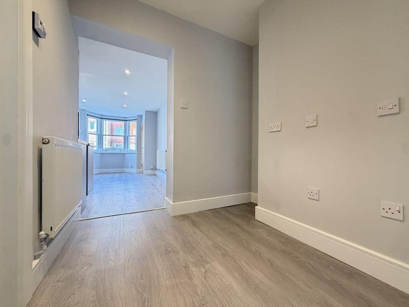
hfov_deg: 102.1
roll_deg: -0.6
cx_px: 204
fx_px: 165
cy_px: 154
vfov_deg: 85.7
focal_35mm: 14
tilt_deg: +0.8
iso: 250
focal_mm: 2.22
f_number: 2.2
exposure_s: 1/50
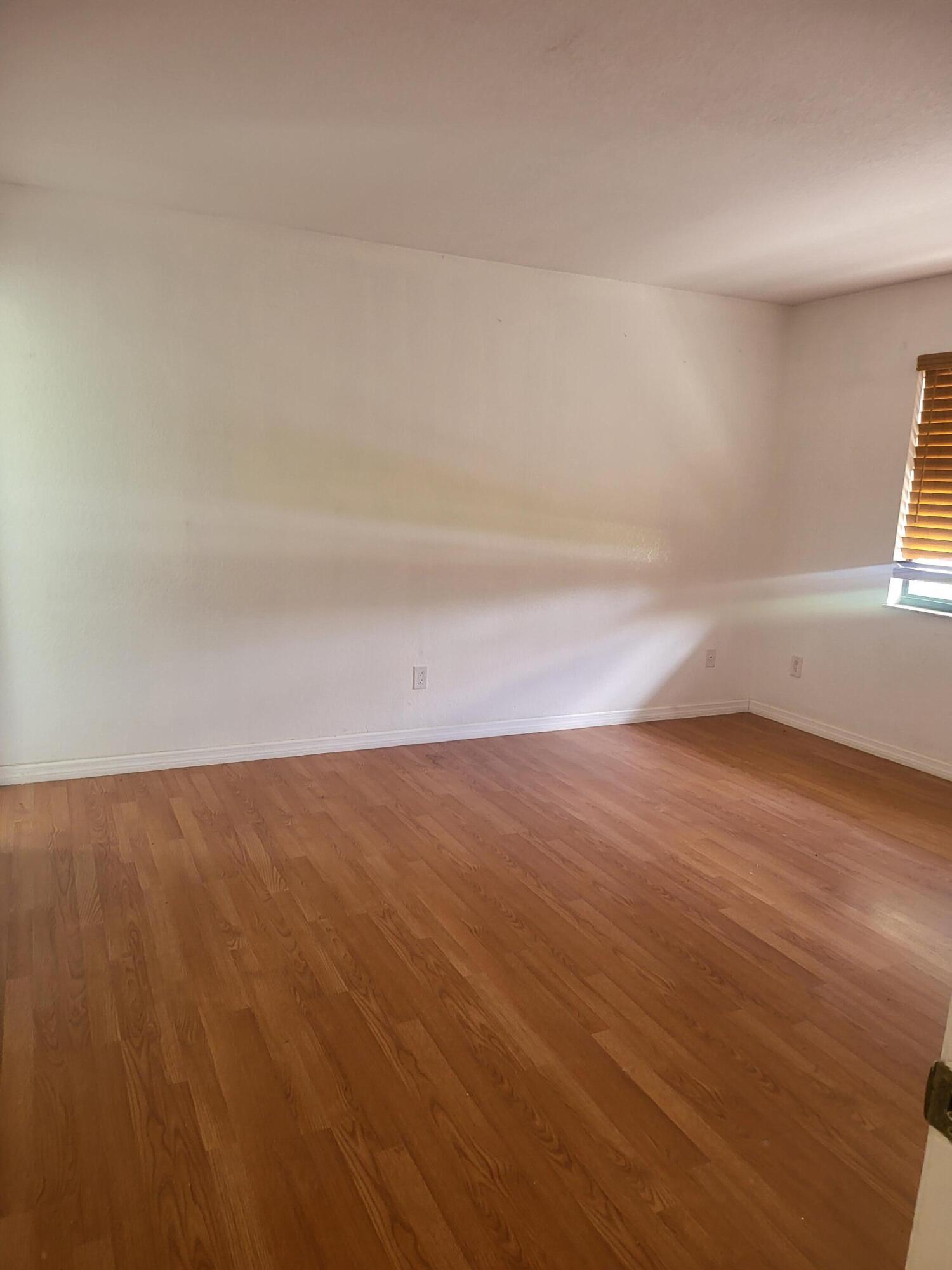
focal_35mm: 24
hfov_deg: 56.8
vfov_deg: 71.6
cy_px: 635
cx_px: 476
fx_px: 880
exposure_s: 1/40
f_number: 1.8
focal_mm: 5
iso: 200
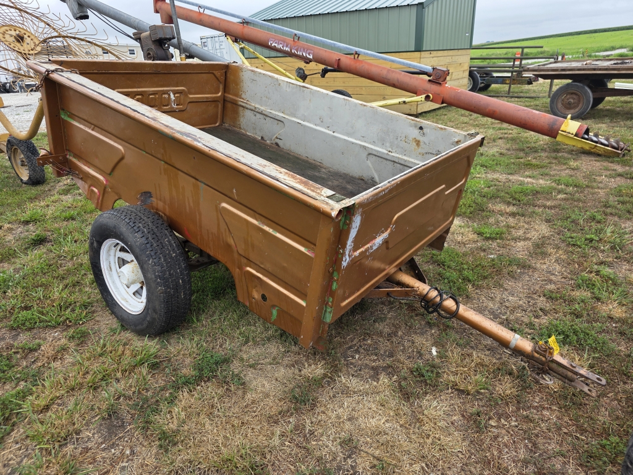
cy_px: 238
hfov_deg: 73.9
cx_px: 316
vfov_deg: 58.9
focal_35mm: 23
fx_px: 421
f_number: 1.7
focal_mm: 6.3
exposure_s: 1/359
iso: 40
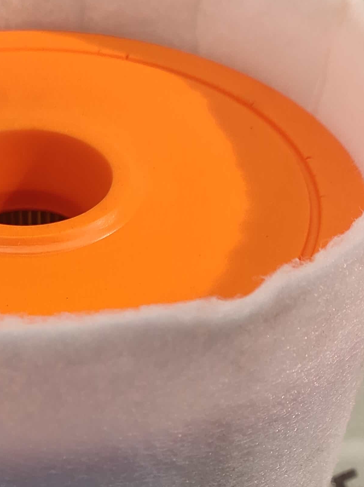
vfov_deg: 36.7
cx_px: 34
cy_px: 429
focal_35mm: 49
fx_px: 688
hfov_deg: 28.5
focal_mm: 4.74
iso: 165
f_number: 1.79
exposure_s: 1/50
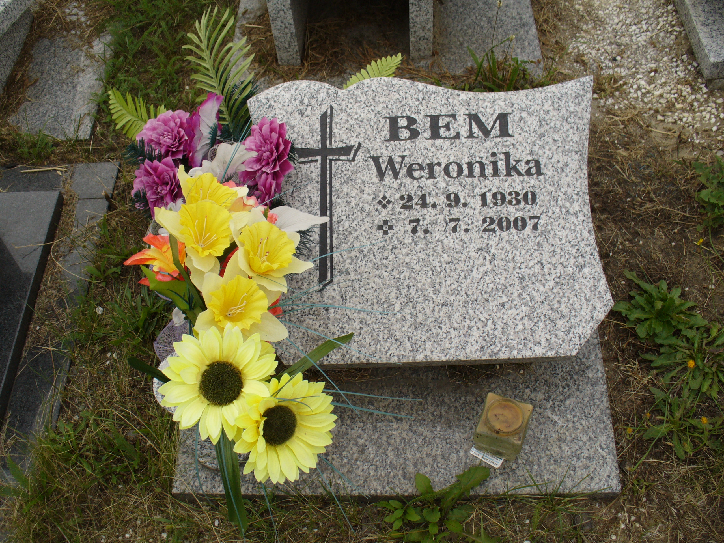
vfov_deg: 38.7
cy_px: 272
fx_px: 774
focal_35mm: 37
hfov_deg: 50.1
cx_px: 362
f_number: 5.6
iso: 80
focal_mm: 6.1
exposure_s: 1/250
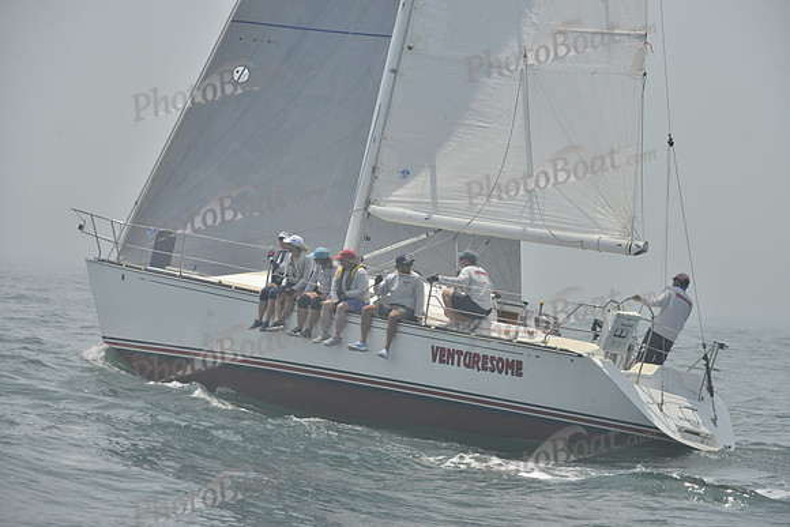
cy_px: 264
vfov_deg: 6.5
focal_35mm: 210
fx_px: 4609
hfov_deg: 9.8
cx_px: 395
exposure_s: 1/1000
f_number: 9
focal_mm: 210
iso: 280
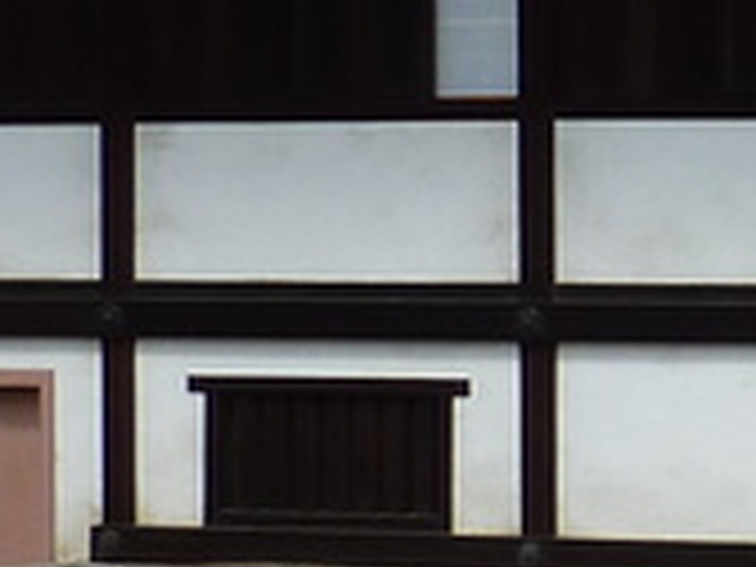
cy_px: -135
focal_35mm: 314
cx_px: 2394
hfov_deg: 5.8
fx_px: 6858
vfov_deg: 4.7
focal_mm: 7.3
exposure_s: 1/250
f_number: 4
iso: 80
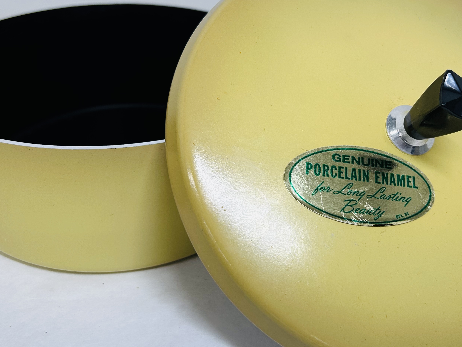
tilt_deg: -28.8
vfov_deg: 34.3
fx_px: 561
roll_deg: -2.8
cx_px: 280
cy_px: 142
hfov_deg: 44.5
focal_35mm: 42
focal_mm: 5.7
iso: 40
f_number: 1.5
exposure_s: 1/270
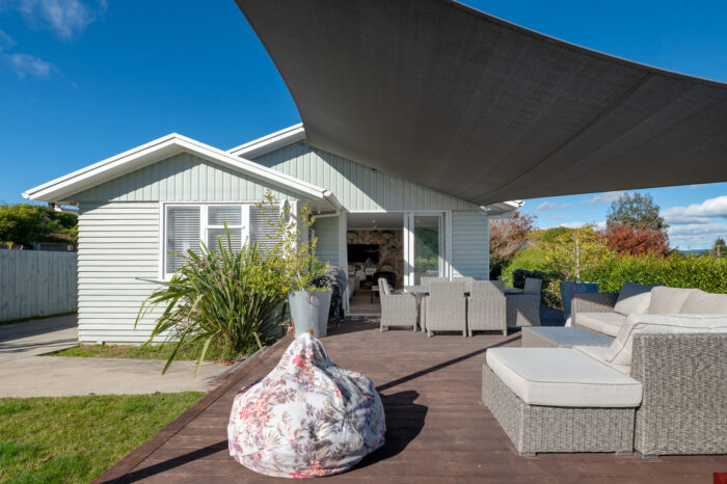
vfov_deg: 67.3
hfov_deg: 90.0
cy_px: 242
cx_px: 364
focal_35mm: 18
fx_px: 363
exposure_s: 1/500
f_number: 7.1
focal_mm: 18
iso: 100
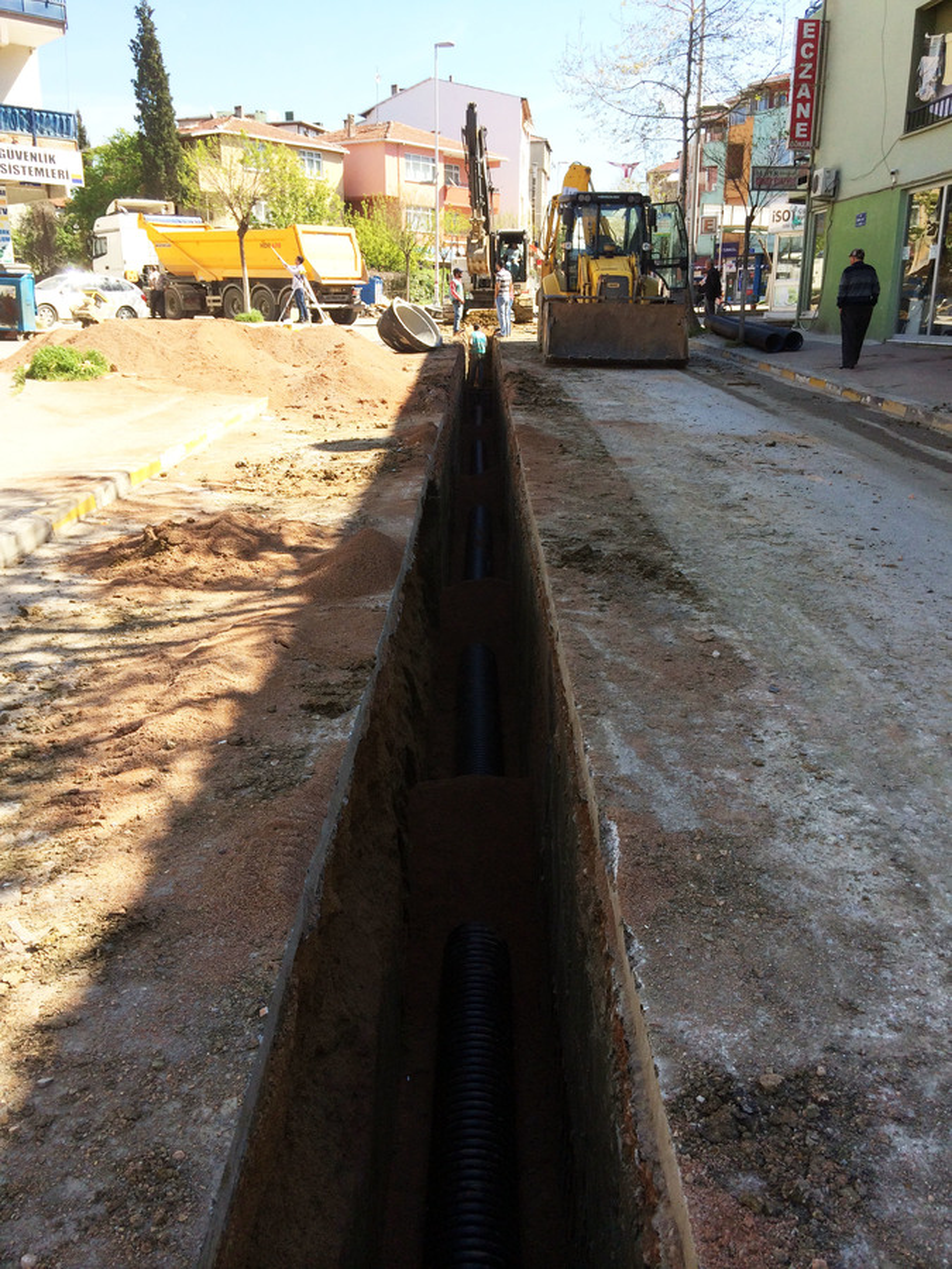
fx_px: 1100
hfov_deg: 46.8
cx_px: 476
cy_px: 634
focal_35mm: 30
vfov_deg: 60.0
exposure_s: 1/789
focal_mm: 4.12
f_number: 2.2
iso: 32
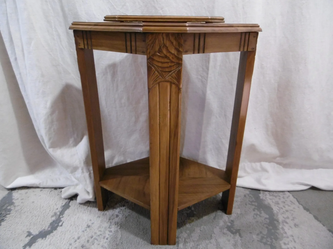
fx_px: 231
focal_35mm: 24
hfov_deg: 71.6
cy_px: 124
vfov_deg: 56.8
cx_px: 166
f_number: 3.1
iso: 400
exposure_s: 1/25
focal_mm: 4.3
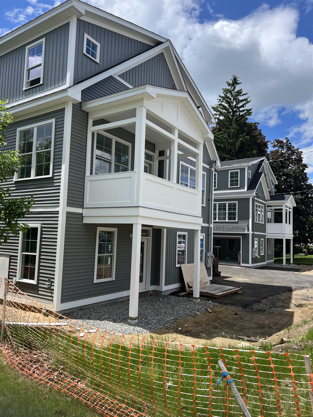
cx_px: 156
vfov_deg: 67.3
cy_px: 208
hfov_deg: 53.1
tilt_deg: +4.8
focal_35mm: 26
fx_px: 313
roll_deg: -2.3
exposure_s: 1/3704
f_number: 1.5
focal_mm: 5.7
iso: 50
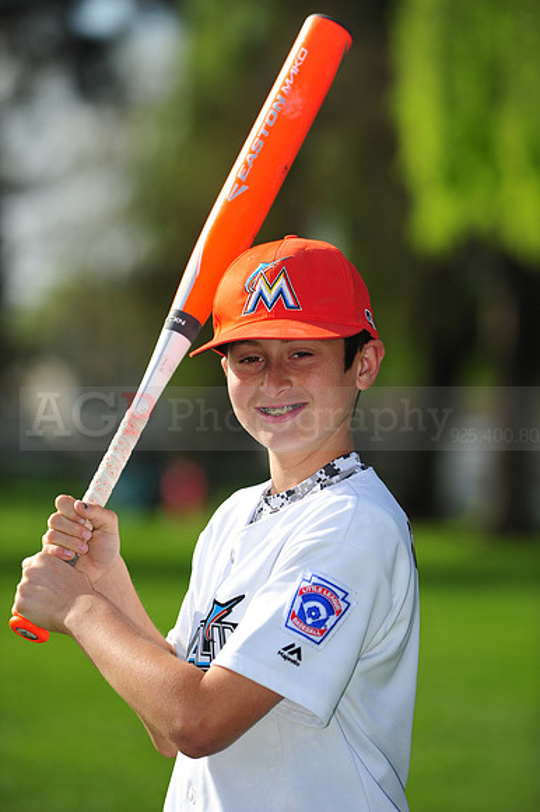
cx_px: 270
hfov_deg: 6.9
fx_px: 4505
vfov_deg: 10.3
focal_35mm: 200
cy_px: 406
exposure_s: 1/1250
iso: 200
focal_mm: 200
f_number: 4.5
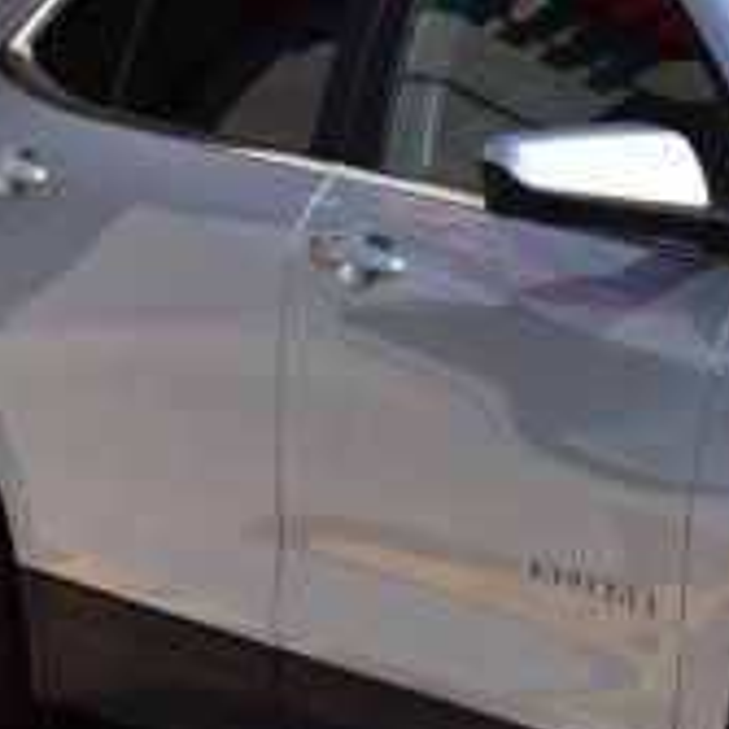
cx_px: -39
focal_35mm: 266
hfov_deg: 6.6
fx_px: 6338
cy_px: 83
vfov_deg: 6.6
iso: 250
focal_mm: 34
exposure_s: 1/500
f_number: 11
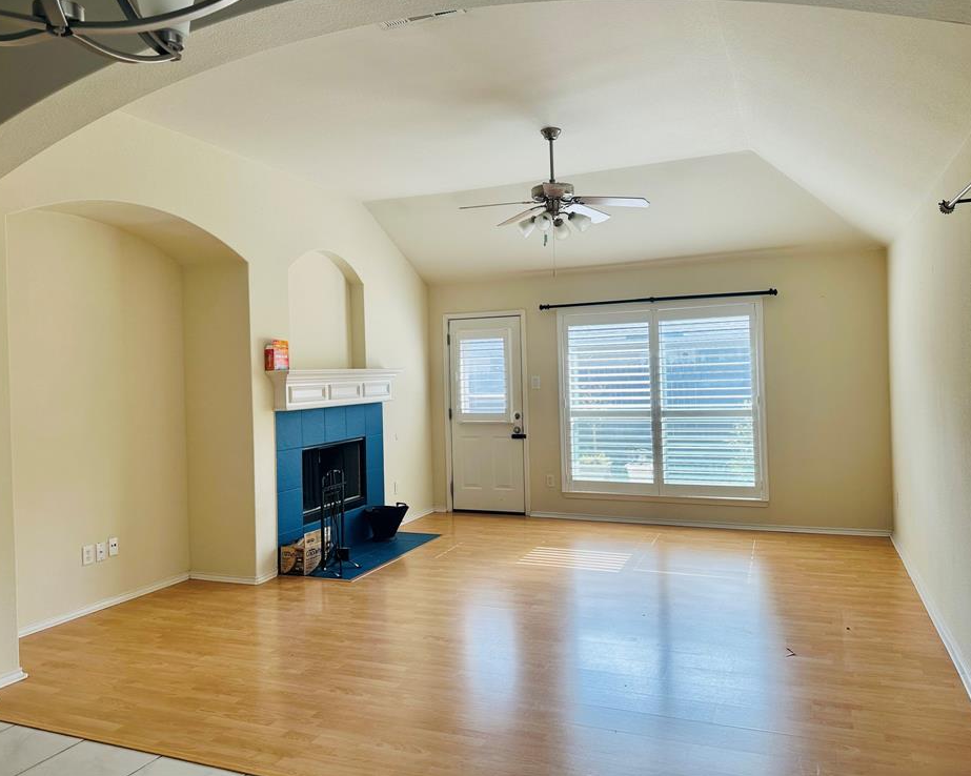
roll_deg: +1.3
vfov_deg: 54.9
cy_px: 374
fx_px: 747
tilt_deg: +0.2
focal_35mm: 26
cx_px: 490
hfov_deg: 66.0
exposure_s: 1/372
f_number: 1.78
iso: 80
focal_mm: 6.86
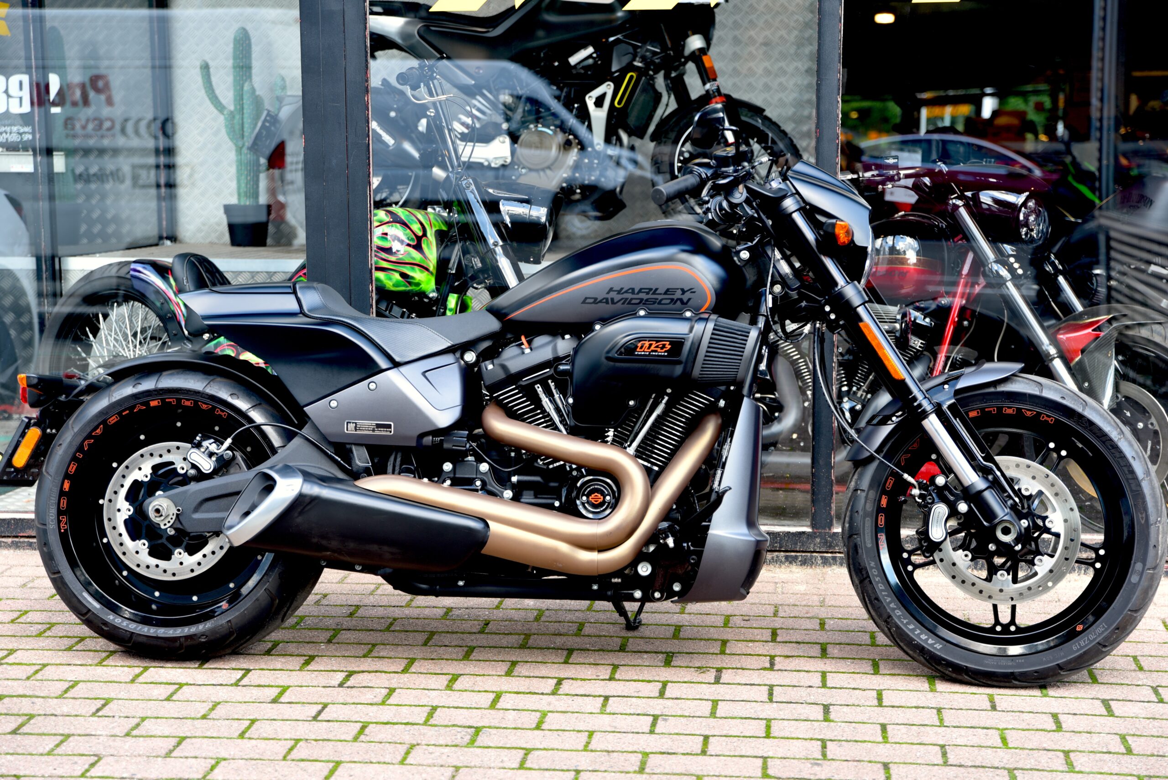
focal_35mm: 62
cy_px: 390
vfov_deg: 21.9
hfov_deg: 32.4
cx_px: 584
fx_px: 2012
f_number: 3.2
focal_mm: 62
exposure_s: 1/60
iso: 100
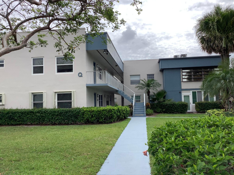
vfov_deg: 45.4
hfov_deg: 58.4
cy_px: 88
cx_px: 117
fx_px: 210
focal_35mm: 31
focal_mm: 3.3
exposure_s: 1/2092
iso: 25
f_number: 2.4
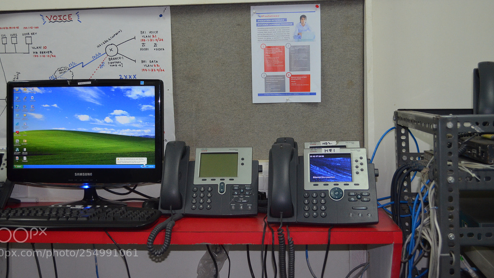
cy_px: 102
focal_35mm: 44
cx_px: 231
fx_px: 576
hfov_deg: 46.4
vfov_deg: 27.0
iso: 900
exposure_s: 1/60
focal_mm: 26
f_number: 4.2
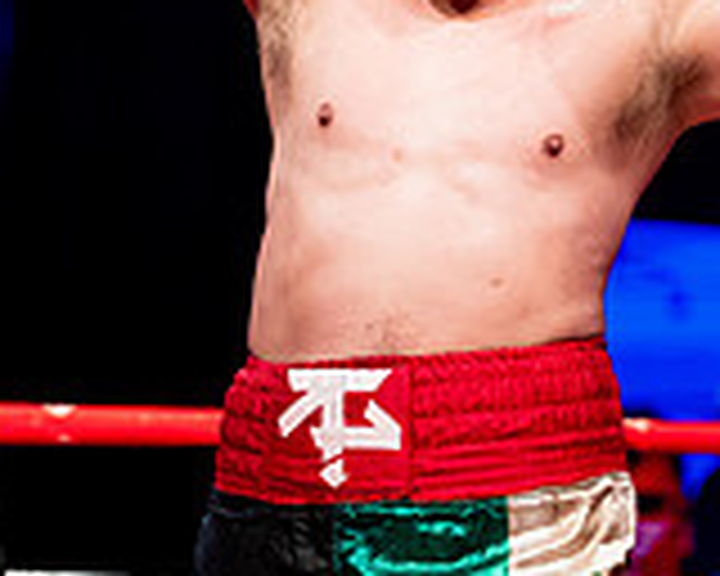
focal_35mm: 232
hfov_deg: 8.2
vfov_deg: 6.6
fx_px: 4944
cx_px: 958
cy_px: -119
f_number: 2.8
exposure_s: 1/1000
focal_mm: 68
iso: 4000
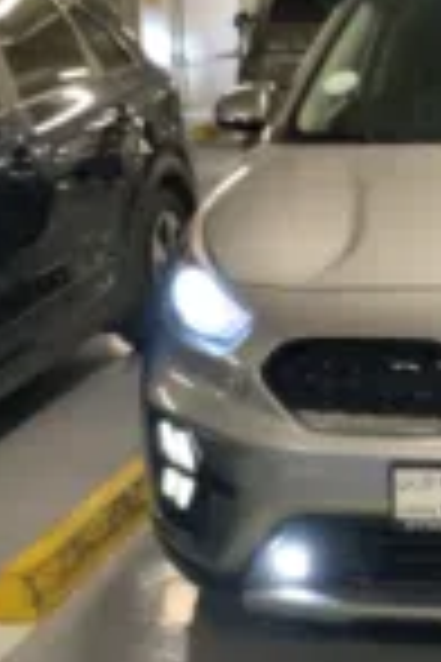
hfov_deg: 16.1
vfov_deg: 24.7
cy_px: 428
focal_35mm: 82
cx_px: 495
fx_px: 1507
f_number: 1.8
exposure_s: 1/33.3
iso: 160
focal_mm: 4.22
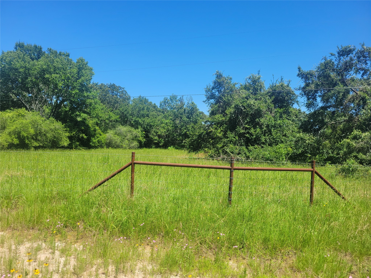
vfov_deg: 53.1
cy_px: 139
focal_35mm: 26
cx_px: 186
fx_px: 279
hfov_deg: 67.3
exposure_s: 1/1718
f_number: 1.8
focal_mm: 5.4
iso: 40
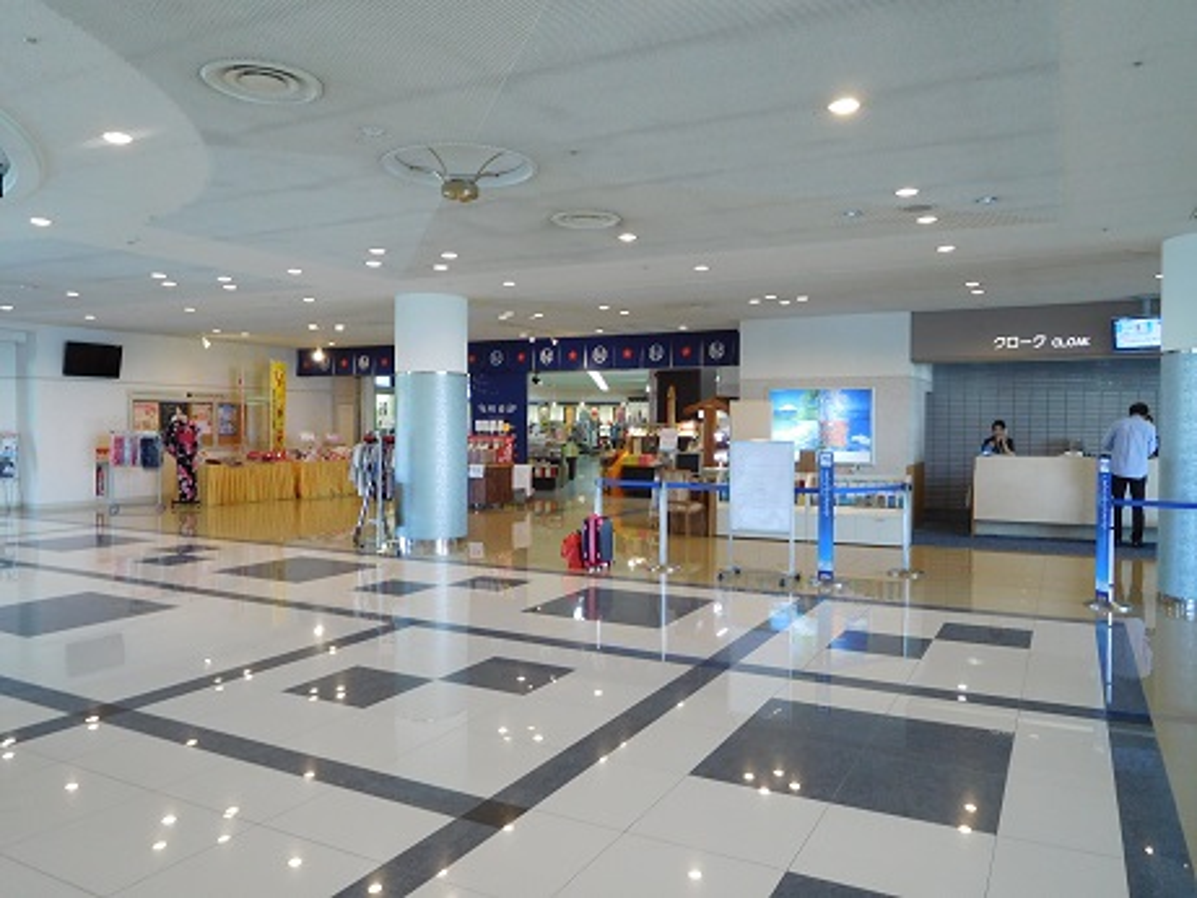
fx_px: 865
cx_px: 598
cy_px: 449
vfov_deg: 54.9
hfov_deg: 69.4
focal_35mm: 25
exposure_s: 1/30
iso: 220
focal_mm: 4.5
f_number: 3.4
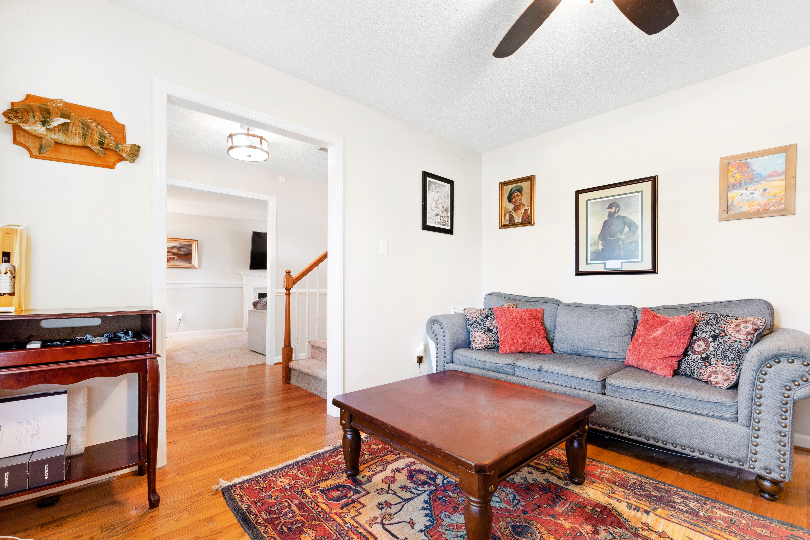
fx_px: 337
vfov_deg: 77.3
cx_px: 405
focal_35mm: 15
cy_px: 270
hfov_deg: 100.4
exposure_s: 2.5
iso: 100
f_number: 8
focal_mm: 10
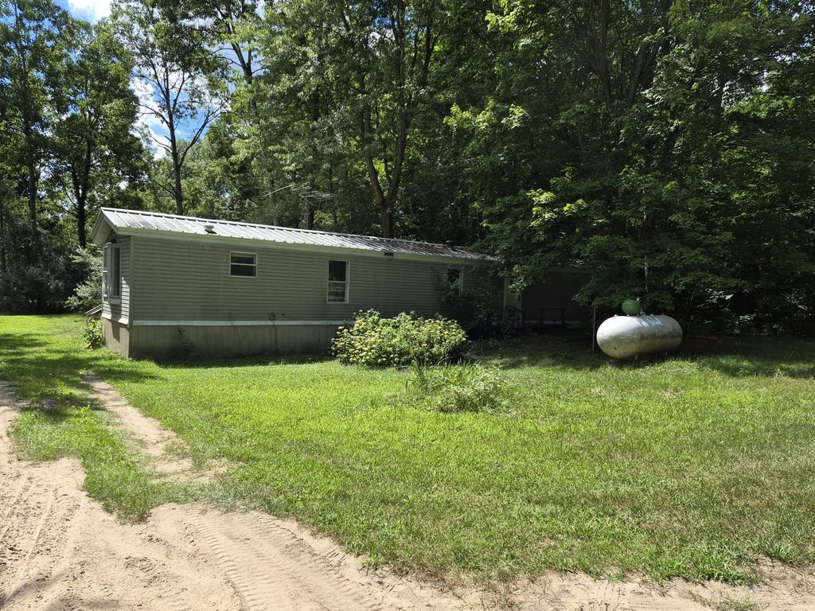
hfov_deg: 73.9
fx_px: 542
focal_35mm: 23
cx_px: 408
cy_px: 306
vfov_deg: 58.9
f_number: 1.8
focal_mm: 5.4
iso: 80
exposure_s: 1/3504
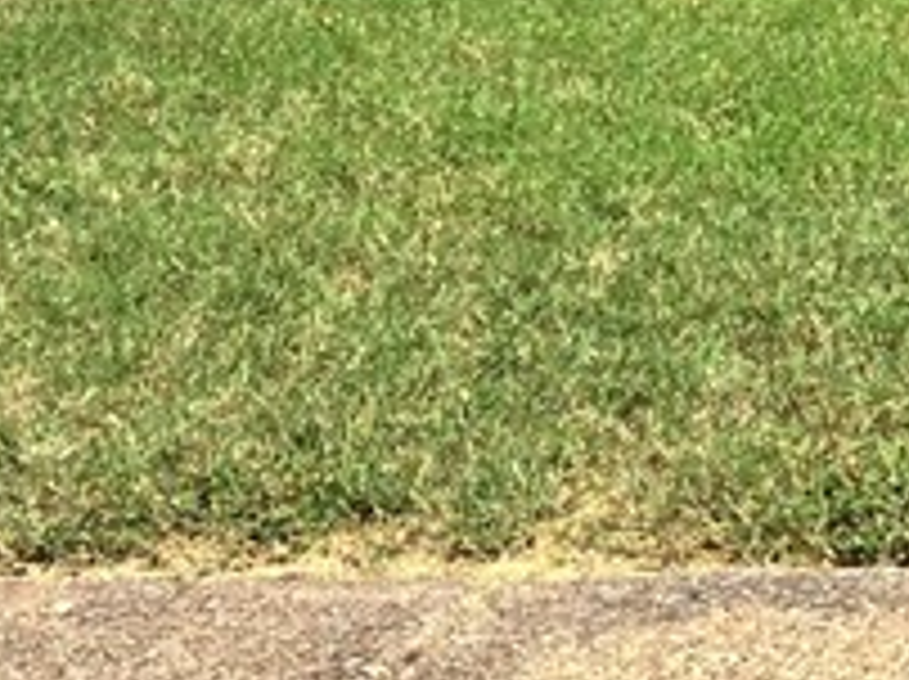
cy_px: -572
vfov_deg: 9.8
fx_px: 3724
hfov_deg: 12.2
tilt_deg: -1.1
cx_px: 1886
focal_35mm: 142
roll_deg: -1.1
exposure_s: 1/1473
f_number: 1.8
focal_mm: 3.99
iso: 32
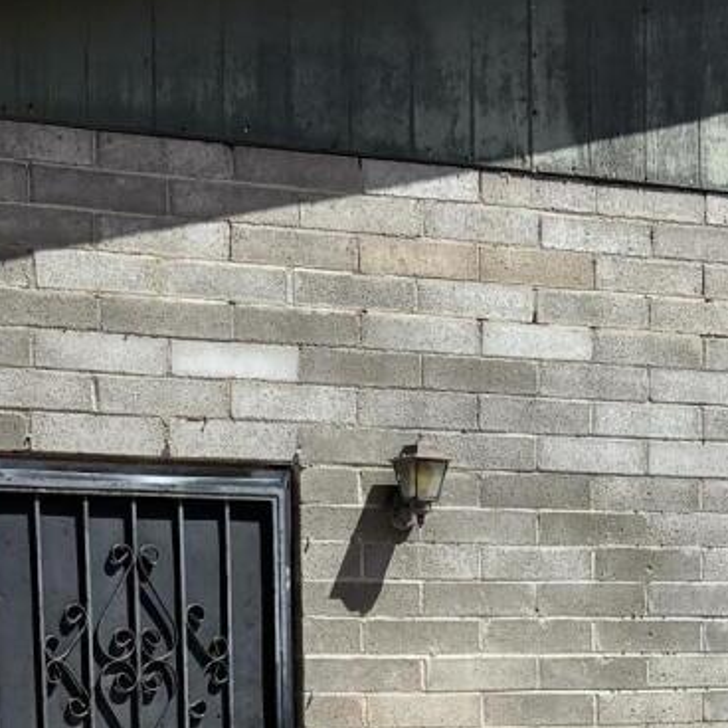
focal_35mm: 125
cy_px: 1240
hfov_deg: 14.0
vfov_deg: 12.9
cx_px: 326
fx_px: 2974
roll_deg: +2.4
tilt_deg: -12.0
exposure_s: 1/5076
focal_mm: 5.96
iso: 50
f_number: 1.6
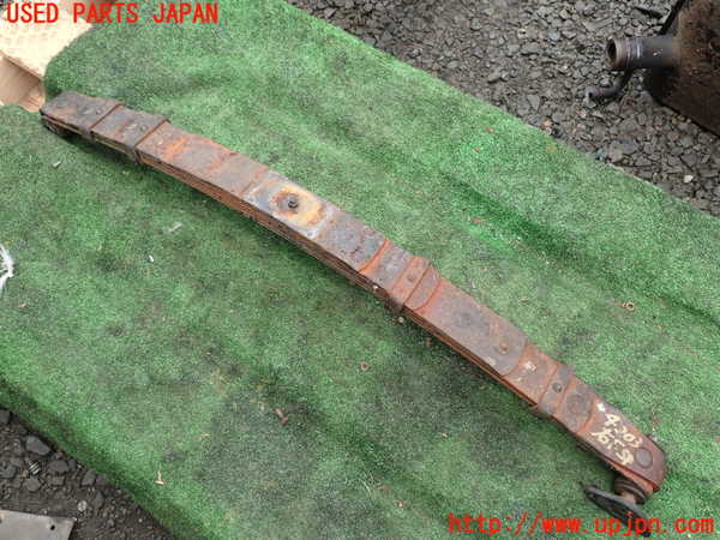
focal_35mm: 30
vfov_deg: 46.8
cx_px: 360
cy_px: 270
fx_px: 624
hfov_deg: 60.0
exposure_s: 1/250
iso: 100
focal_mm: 5.4
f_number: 3.2
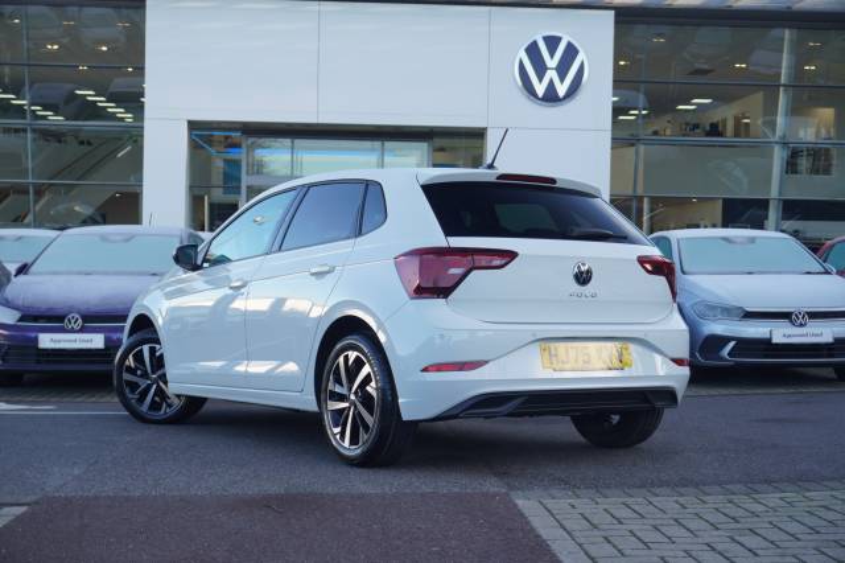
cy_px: 282
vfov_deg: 25.7
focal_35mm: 52
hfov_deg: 37.9
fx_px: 1232
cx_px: 422
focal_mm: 35
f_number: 5.6
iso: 125
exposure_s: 1/60
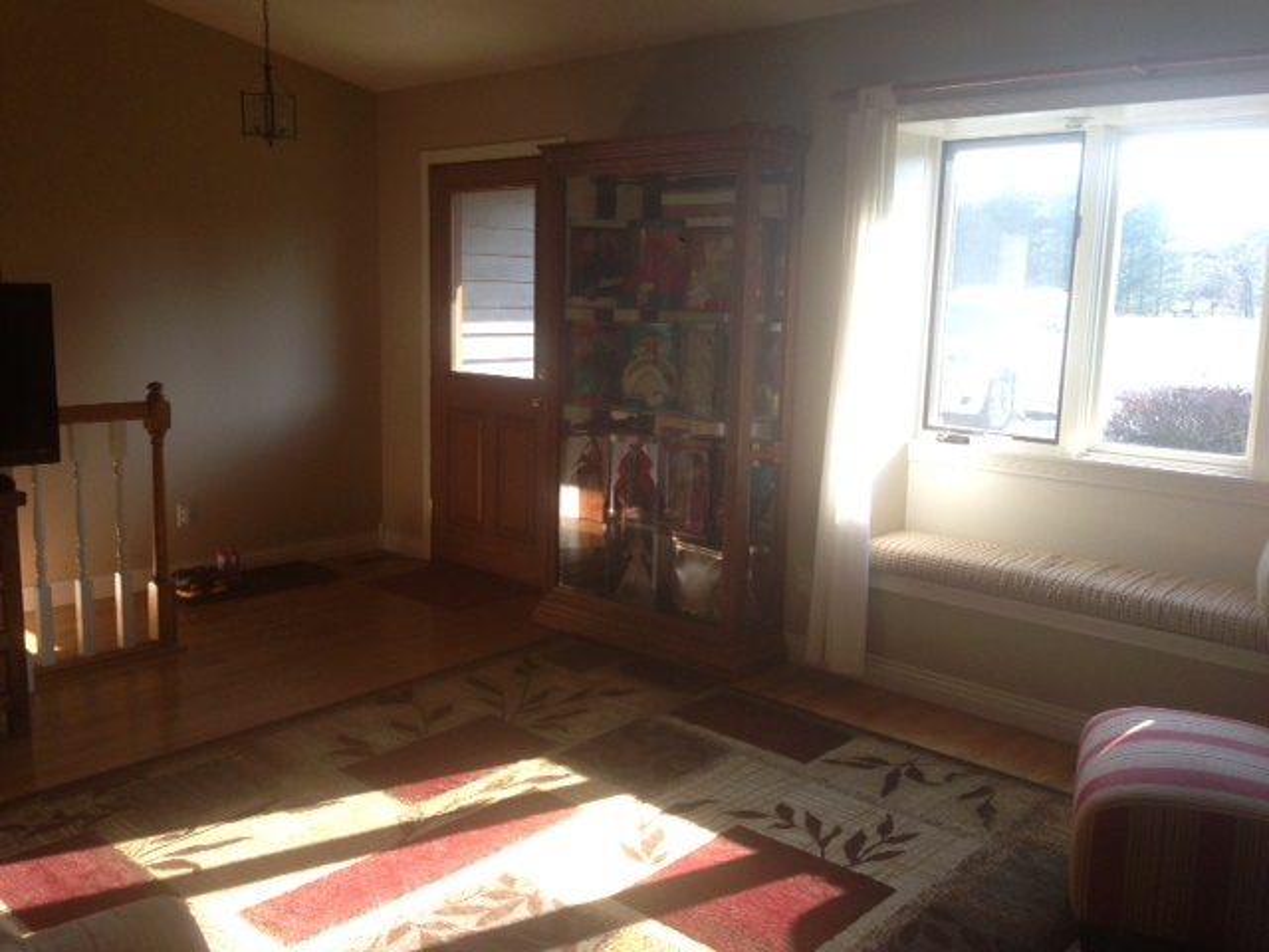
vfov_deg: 42.9
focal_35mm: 33
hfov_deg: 55.4
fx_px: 1210
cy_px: 476
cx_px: 634
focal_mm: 4.13
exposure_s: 1/120
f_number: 2.4
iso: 80
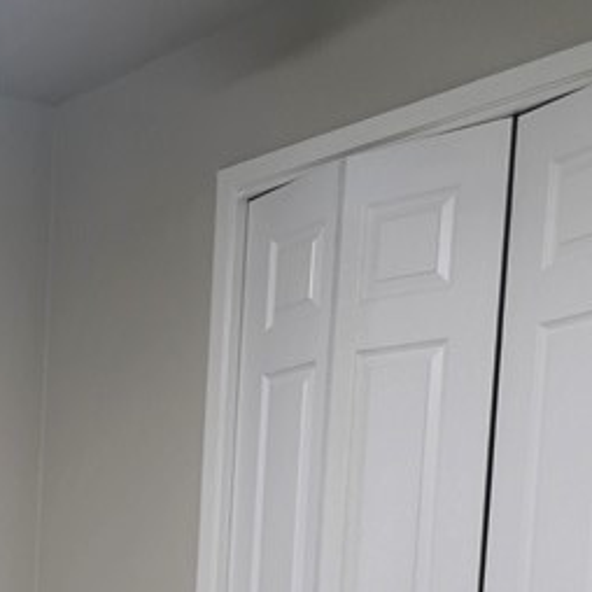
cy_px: 802
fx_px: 1587
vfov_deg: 19.3
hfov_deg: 19.3
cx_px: -210
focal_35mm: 82
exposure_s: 1/120
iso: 1000
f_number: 1.7
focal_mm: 6.3
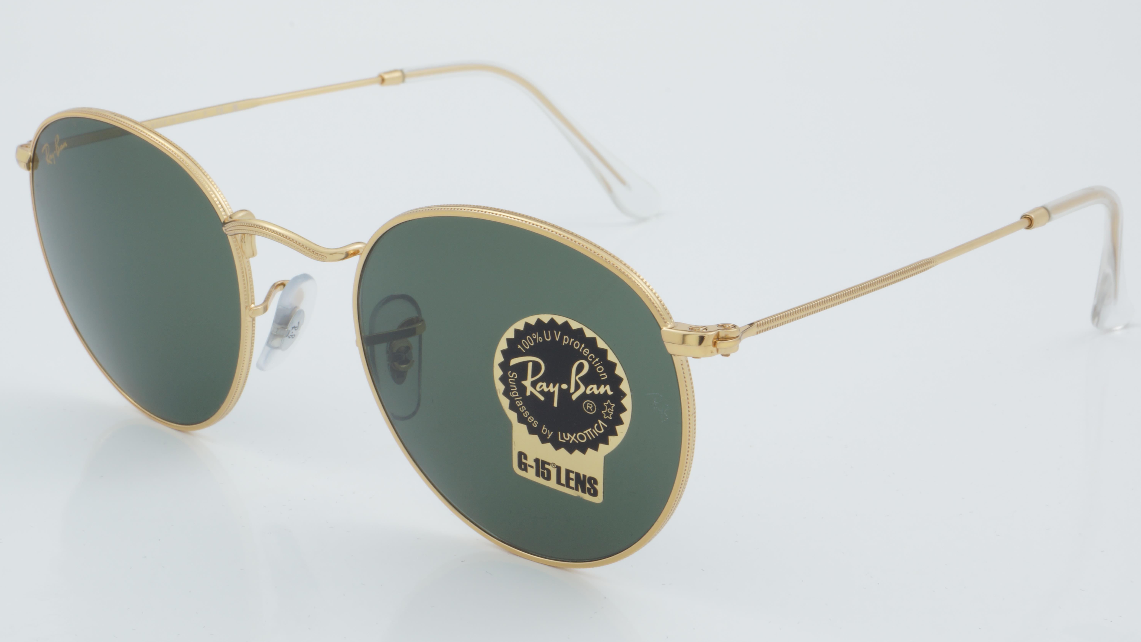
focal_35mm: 79
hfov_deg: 26.9
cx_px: 569
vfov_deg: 15.3
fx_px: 2390
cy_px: 317
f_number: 32
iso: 100
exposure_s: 1/4
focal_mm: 50
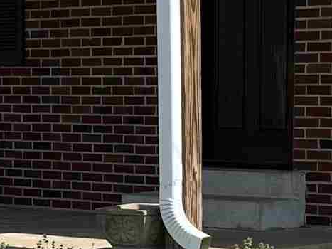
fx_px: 1640
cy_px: 233
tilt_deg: -5.2
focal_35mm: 171
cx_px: 265
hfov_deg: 11.5
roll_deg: -0.2
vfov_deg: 8.6
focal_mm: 5.7
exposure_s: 1/2994
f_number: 1.5
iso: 50
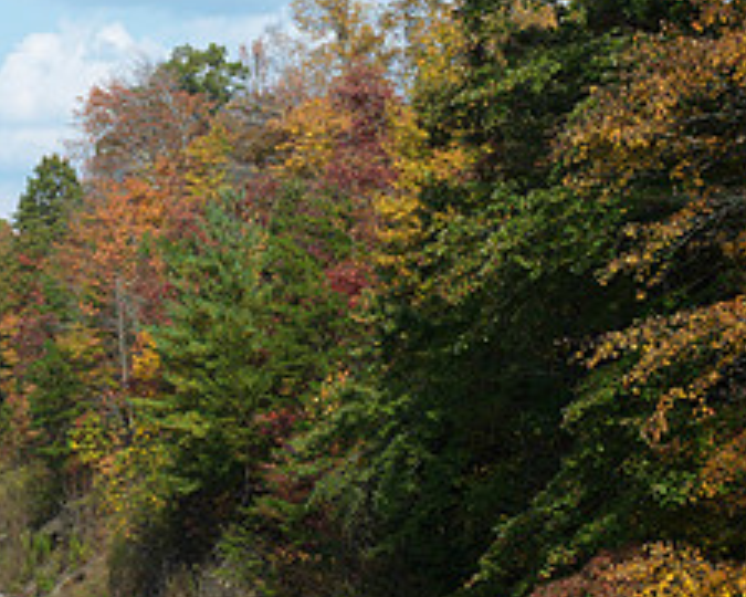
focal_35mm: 141
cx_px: 30
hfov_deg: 13.5
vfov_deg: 11.0
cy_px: 303
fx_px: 3113
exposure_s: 1/30
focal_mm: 80
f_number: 2
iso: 100
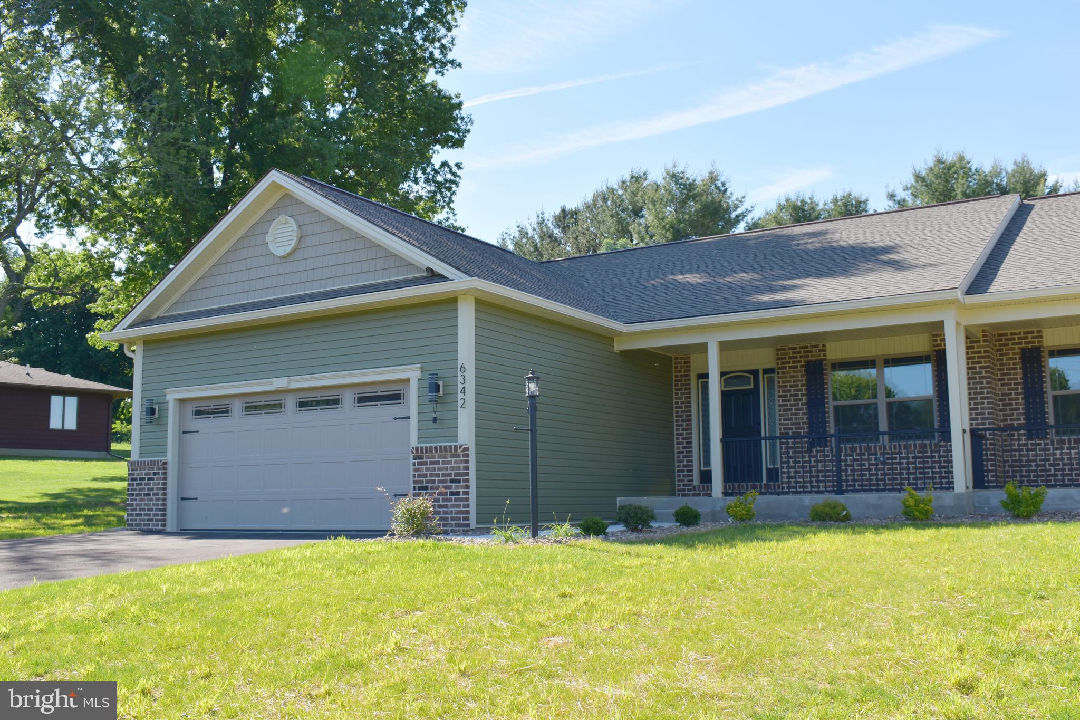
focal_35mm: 36
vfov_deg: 36.9
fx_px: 1080
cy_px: 360
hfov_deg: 53.1
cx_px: 540
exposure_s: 1/200
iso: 100
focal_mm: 24
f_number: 8
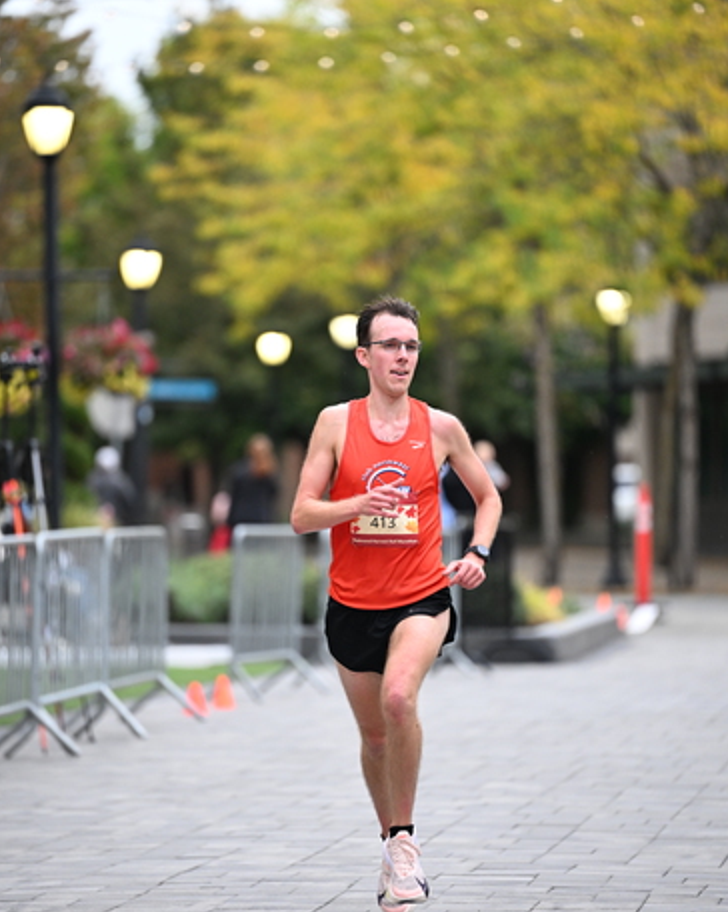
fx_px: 5960
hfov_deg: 7.0
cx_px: 365
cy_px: 474
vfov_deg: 8.8
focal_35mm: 221
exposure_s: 1/800
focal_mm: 195
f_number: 2.8
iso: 1600
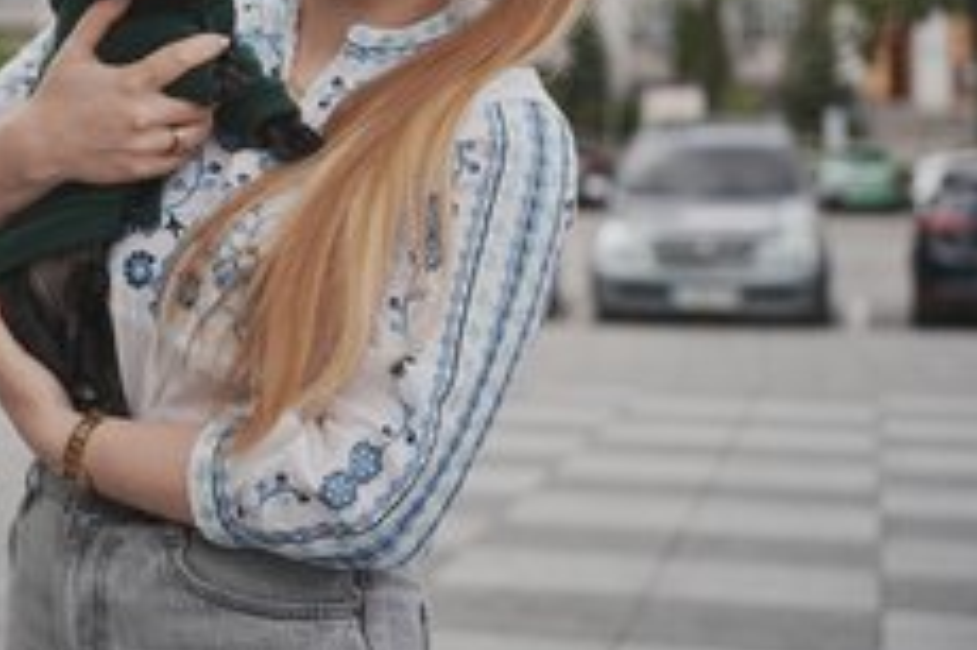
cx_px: 200
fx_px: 1980
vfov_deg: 18.4
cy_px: 89
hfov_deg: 27.2
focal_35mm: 73
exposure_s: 1/1000
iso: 100
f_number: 2.8
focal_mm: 42
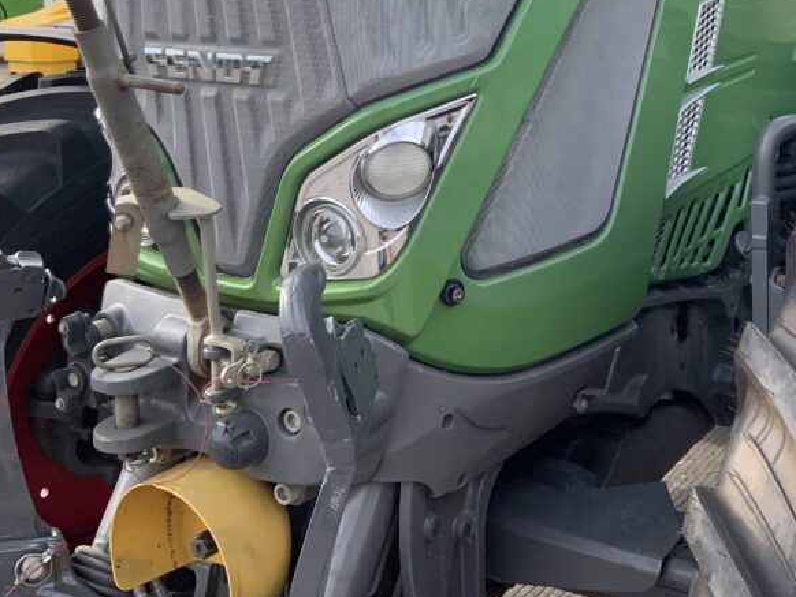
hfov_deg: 36.9
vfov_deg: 27.7
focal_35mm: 51
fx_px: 1173
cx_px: 555
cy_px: 78
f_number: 1.8
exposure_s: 1/450
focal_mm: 3
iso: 16
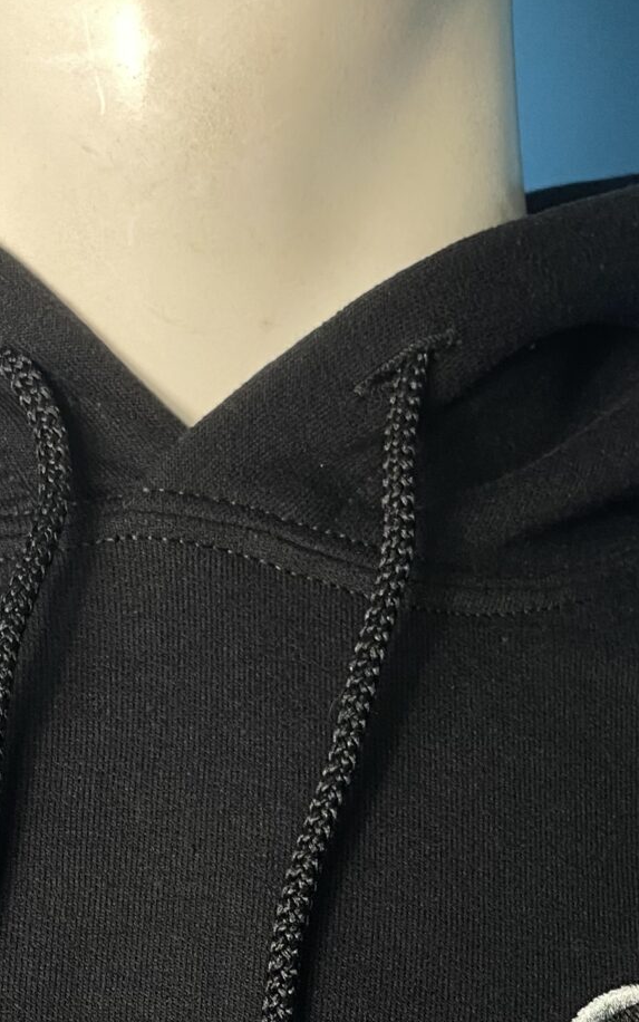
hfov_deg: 16.9
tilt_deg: -6.9
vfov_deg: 24.9
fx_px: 2144
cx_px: 265
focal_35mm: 77
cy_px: 1129
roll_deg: -2.3
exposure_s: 1/50
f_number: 1.8
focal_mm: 4.25
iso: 125
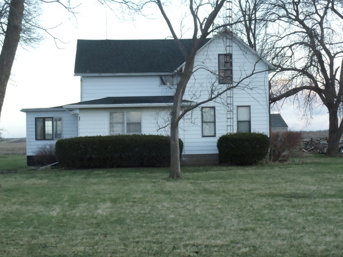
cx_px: 172
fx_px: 902
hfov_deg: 21.5
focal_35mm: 91
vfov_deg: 16.2
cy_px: 128
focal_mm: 12.35
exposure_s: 1/200
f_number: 4.6
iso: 400
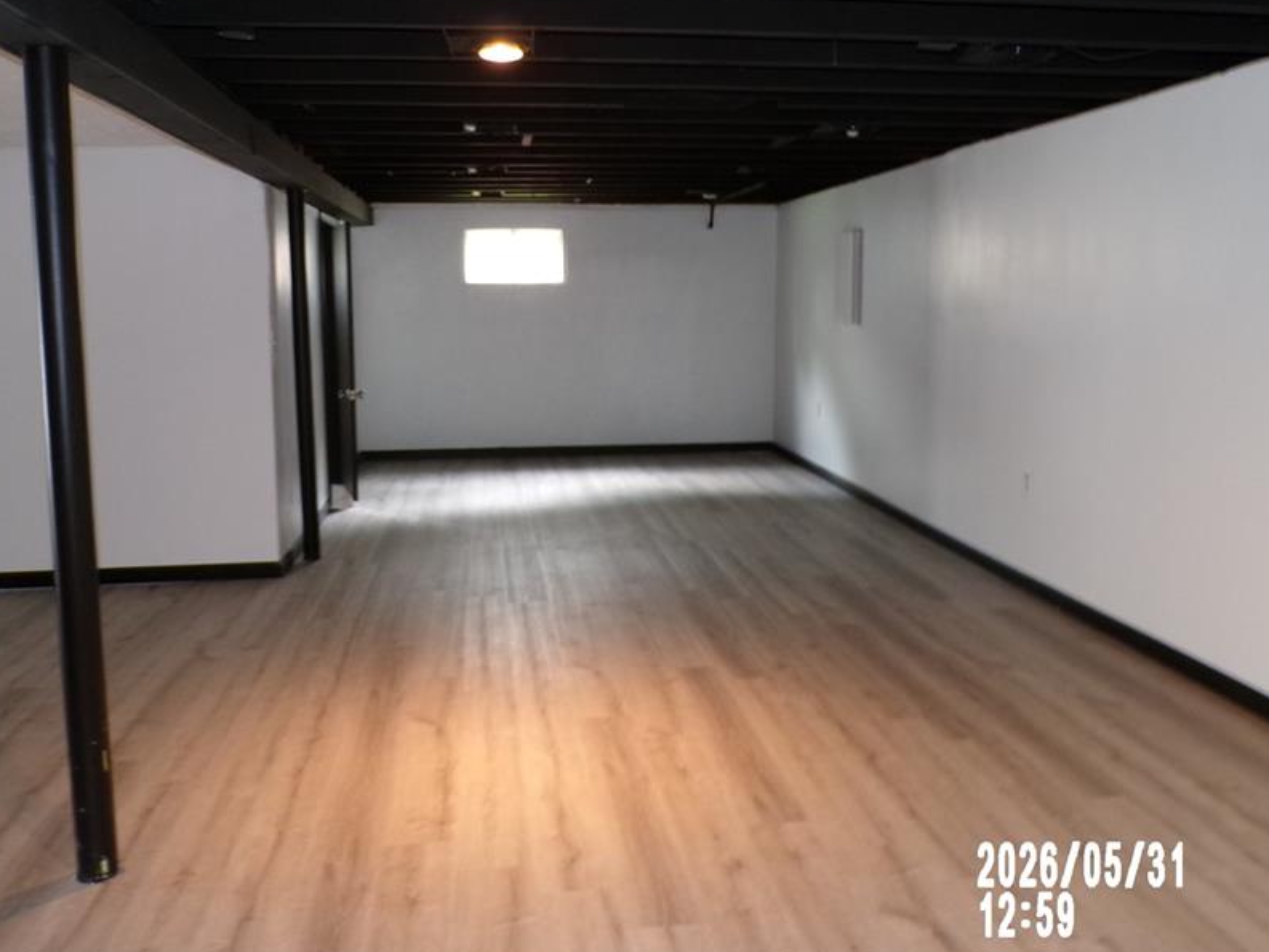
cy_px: 411
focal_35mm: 31
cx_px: 624
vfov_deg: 45.3
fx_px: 1137
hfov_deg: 58.3
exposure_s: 1/17
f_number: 3
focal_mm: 4.3
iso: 334
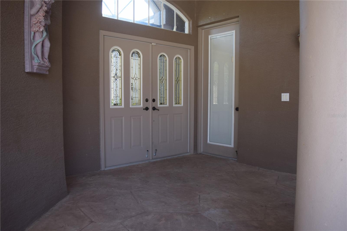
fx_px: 260
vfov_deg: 47.9
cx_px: 174
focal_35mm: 27
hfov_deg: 67.4
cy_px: 116
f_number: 3.5
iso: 400
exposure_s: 1/100
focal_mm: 18
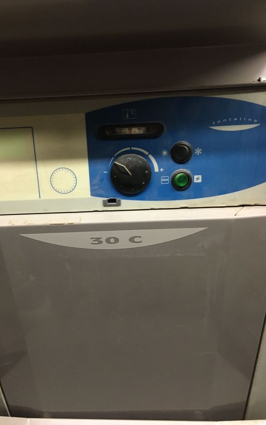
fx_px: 360
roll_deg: +3.3
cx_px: 109
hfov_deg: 40.4
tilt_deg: -31.3
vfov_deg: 61.2
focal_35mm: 31
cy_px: 212
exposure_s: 1/33
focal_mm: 4.15
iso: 200
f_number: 2.2
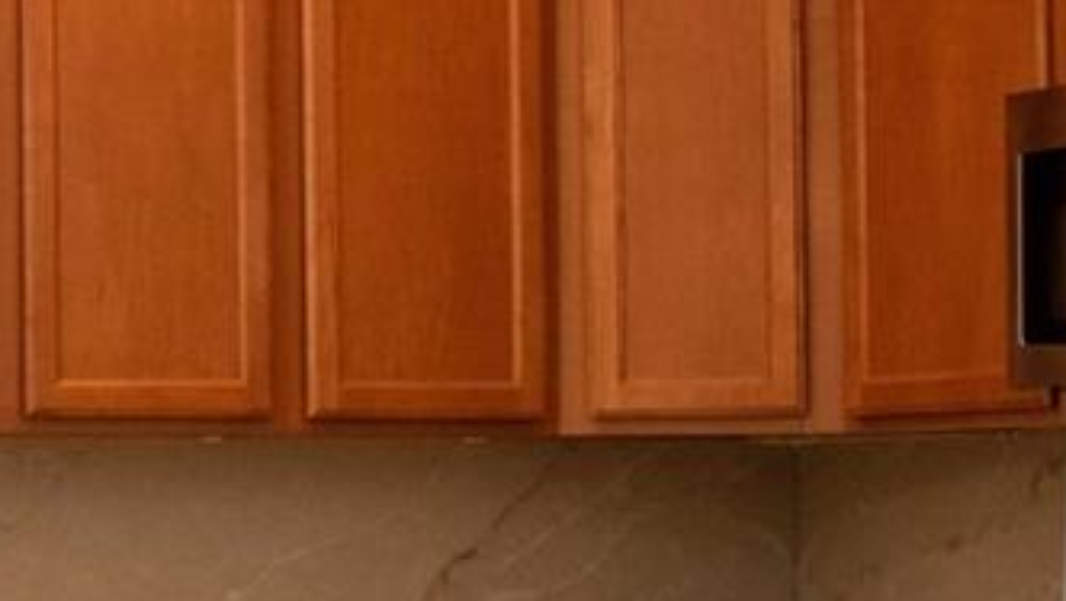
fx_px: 3421
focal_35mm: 121
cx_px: -806
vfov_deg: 10.0
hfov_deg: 15.4
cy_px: 447
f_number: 4.5
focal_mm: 24
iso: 1000
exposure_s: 1/200
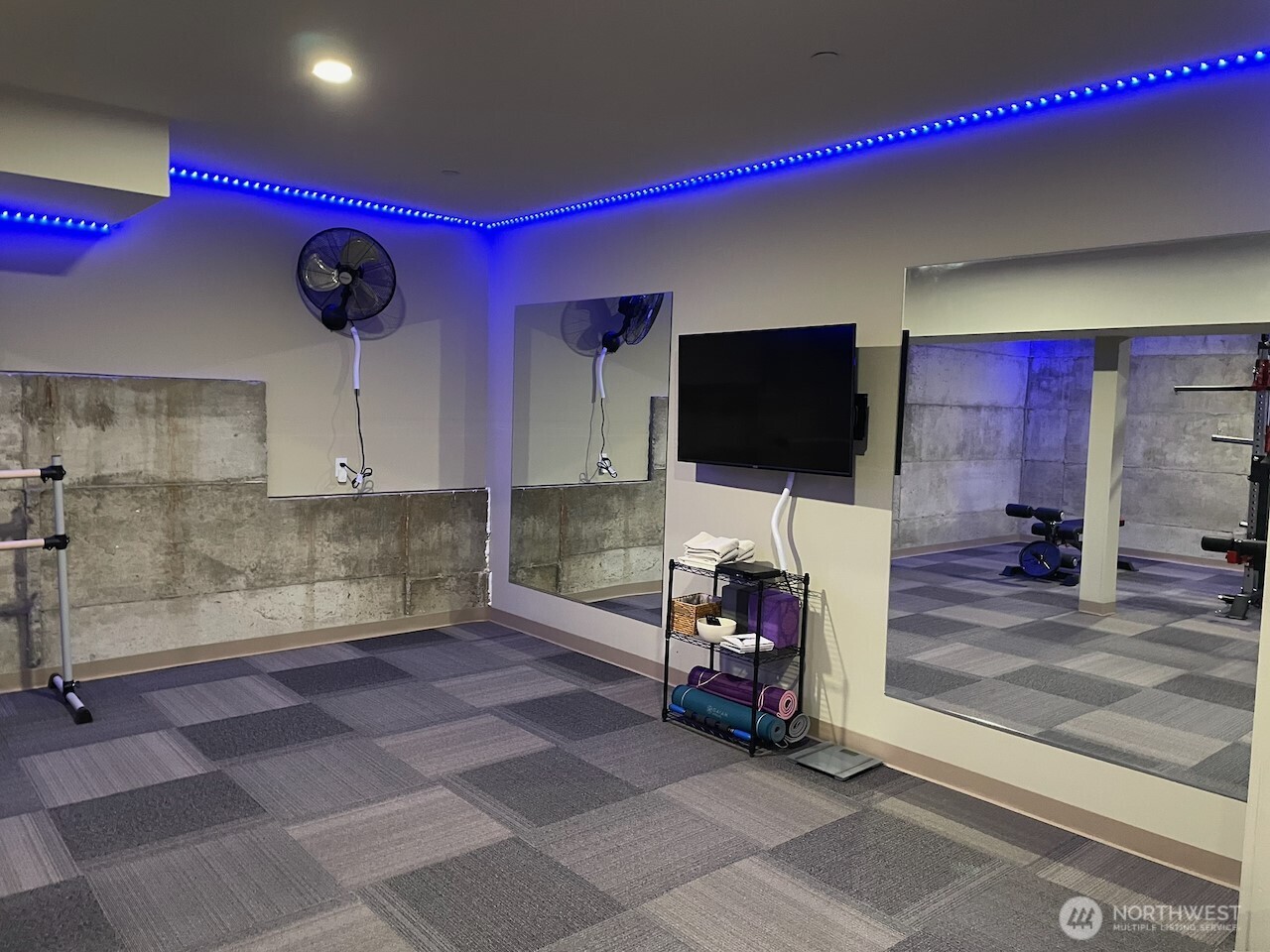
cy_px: 476
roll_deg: -2.4
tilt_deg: -3.8
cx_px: 635
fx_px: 954
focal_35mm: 26
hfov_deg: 67.3
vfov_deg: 53.1
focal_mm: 4.2
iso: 500
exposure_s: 1/30
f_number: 1.6
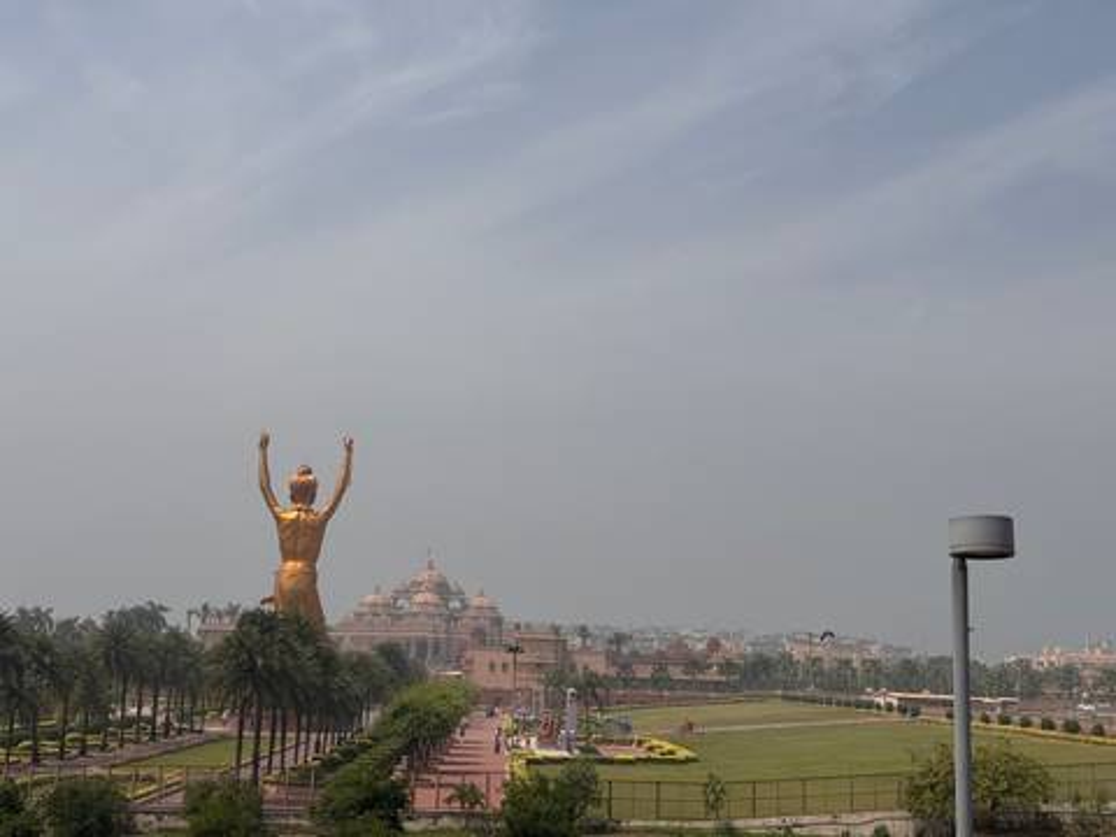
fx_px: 1547
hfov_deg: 39.7
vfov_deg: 30.3
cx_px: 558
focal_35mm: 48
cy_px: 418
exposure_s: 1/12500
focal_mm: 6.76
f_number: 1.78
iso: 80
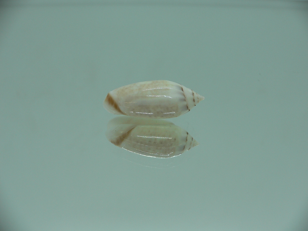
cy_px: 116
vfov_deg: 40.7
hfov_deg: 52.6
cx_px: 154
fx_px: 311
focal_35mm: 35
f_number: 2.8
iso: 80
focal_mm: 4.6
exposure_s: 1/80
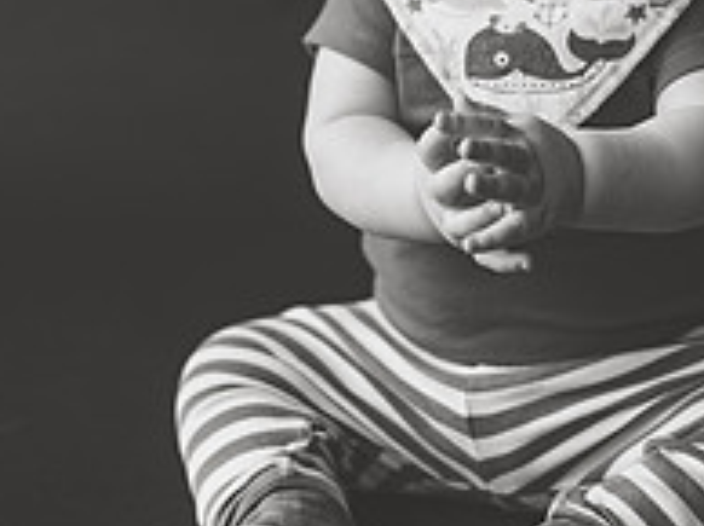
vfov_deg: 10.2
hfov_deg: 13.7
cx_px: 504
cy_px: 5
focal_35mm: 144
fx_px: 2925
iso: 500
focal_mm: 50
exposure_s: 1/500
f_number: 2
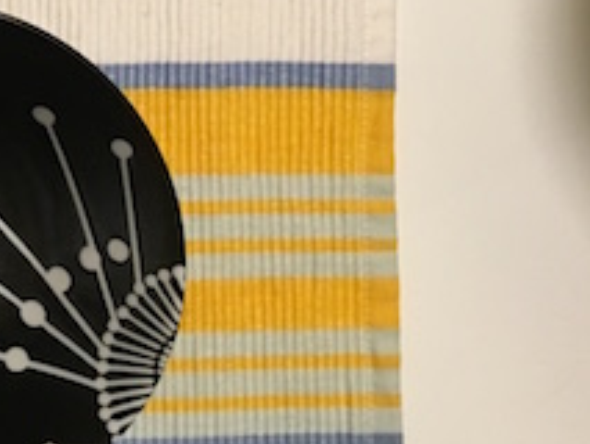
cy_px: -219
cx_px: -399
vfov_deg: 12.9
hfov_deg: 15.9
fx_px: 1859
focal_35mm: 109
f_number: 2.2
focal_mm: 4.15
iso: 160
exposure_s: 1/33
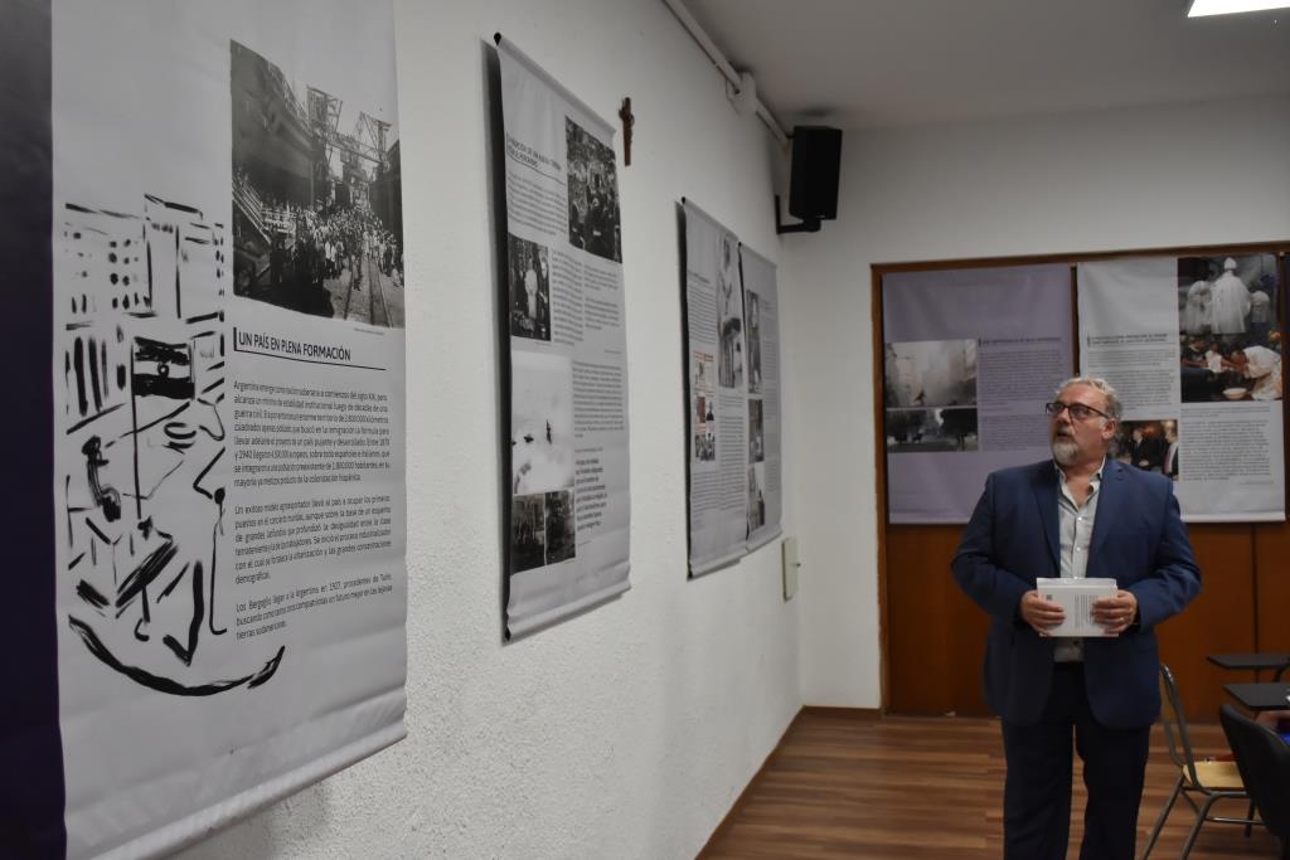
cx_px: 645
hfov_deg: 53.1
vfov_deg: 36.9
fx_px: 1290
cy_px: 430
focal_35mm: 36
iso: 1600
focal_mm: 24
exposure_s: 1/160
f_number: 6.3
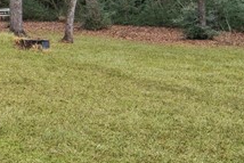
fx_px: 1031
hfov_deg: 12.4
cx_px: -182
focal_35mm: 152
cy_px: 15
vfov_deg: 9.0
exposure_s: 1/80
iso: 100
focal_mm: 30
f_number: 7.1
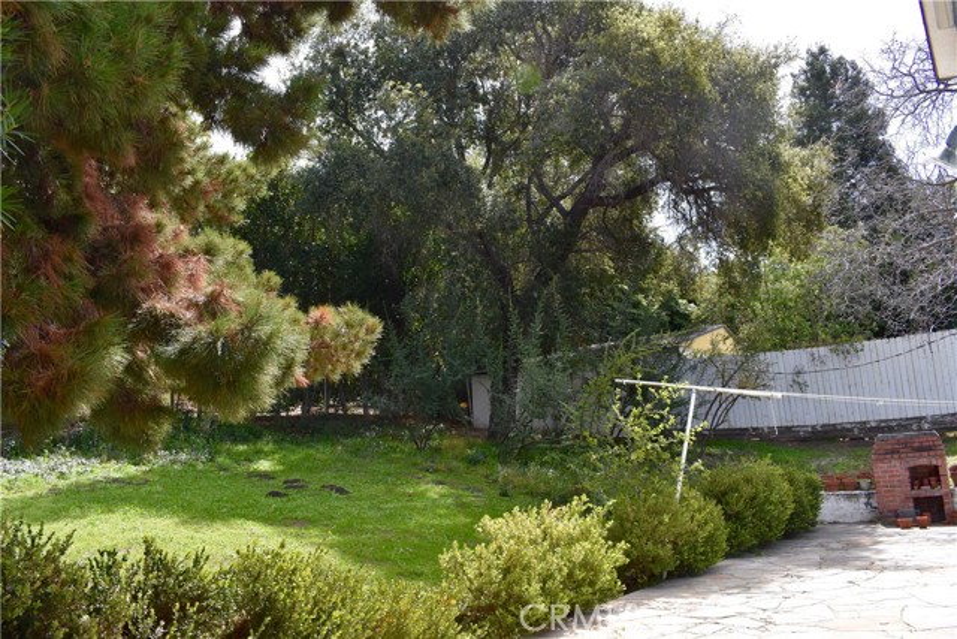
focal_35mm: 30
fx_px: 798
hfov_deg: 61.9
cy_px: 320
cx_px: 478
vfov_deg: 43.6
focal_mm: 20
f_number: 8
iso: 500
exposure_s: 1/500
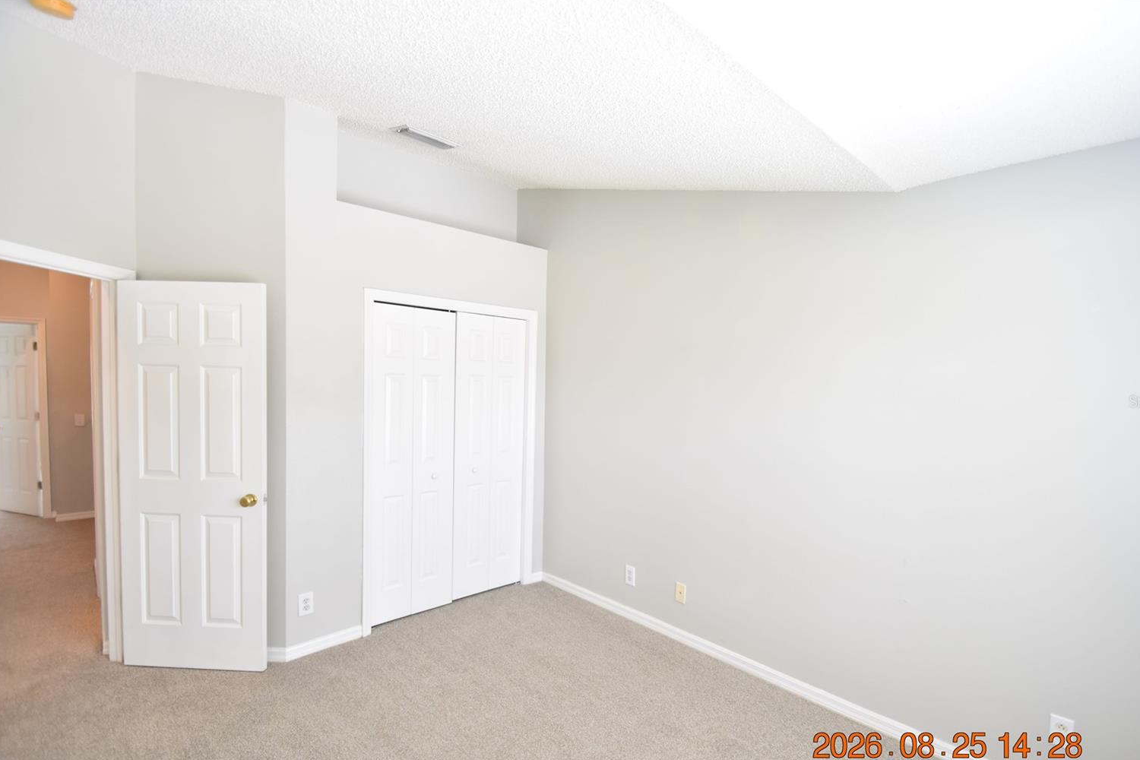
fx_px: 507
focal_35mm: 16
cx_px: 589
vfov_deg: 73.7
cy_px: 401
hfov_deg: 96.7
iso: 640
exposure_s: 1/60
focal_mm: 10
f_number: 4
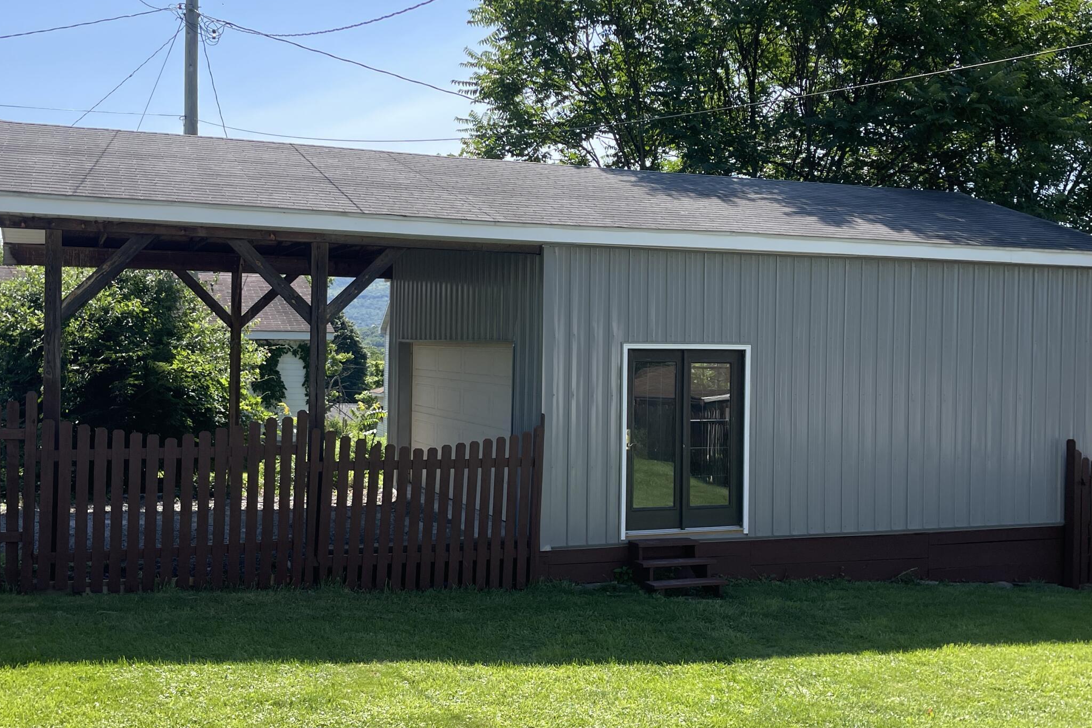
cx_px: 552
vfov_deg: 35.1
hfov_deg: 50.7
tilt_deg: -1.5
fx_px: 1153
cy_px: 360
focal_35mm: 38
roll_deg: -0.9
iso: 32
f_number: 1.6
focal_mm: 5.1
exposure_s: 1/1667
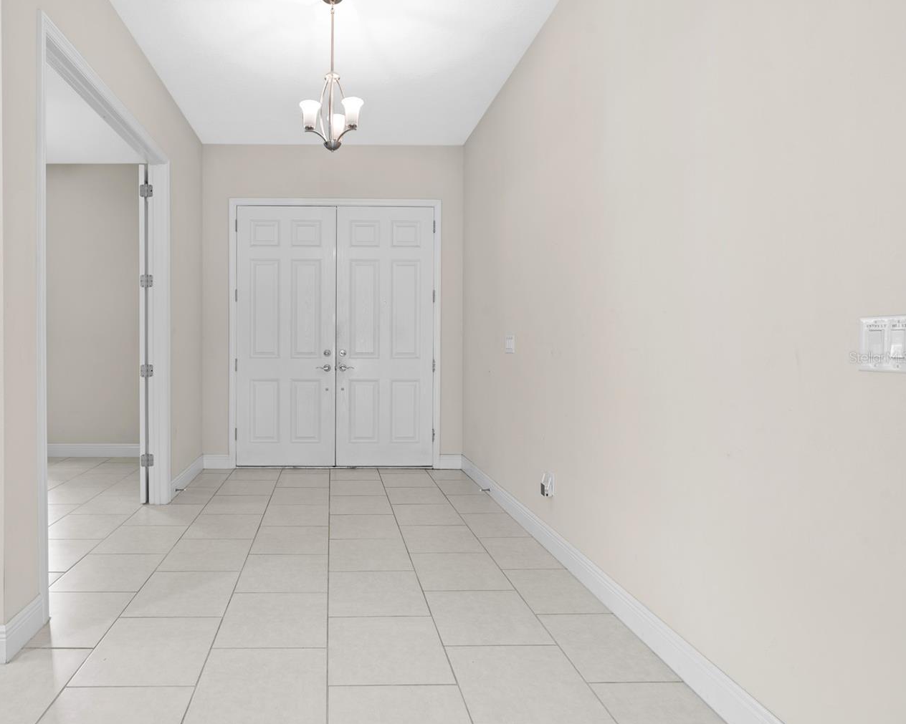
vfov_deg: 70.8
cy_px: 357
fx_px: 509
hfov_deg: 81.7
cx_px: 340
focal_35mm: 19
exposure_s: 2
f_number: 8
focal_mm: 16
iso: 200
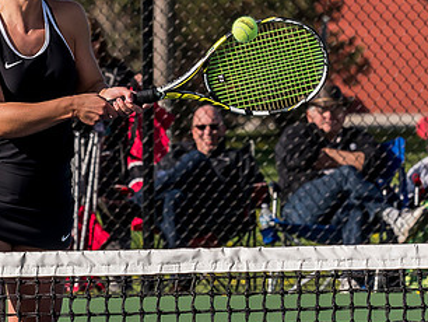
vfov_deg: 2.4
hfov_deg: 3.2
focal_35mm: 623
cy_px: 60
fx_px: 7709
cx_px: 124
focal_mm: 106
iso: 500
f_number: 5
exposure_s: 1/1600
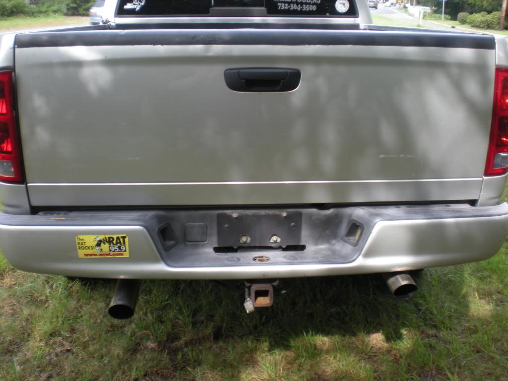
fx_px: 558
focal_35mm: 38
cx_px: 254
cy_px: 190
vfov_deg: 37.7
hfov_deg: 49.0
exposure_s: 1/84
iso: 64
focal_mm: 6.3
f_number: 3.1
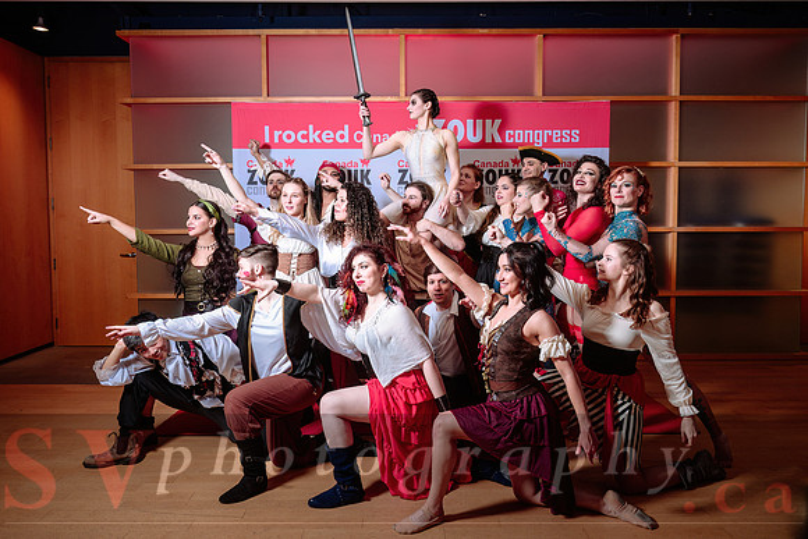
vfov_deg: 49.5
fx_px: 584
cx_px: 407
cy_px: 257
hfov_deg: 69.4
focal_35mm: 26
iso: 320
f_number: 4.5
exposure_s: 1/125
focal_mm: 24
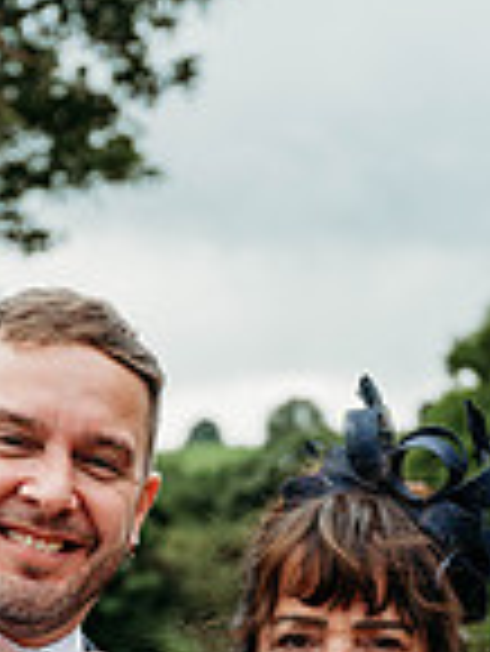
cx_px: 196
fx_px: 2412
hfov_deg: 11.6
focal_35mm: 128
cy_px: 985
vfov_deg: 14.3
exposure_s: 1/500
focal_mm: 43
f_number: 3.5
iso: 100
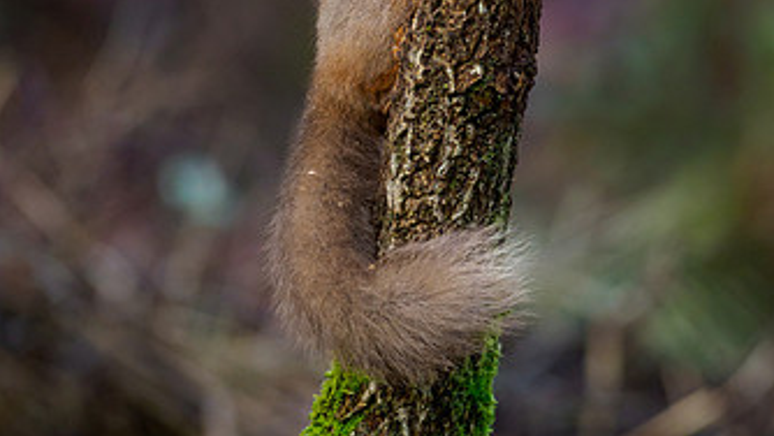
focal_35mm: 881
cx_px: 388
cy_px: 37
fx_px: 18084
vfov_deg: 1.4
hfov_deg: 2.5
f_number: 4
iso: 1600
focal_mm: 300
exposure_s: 1/640
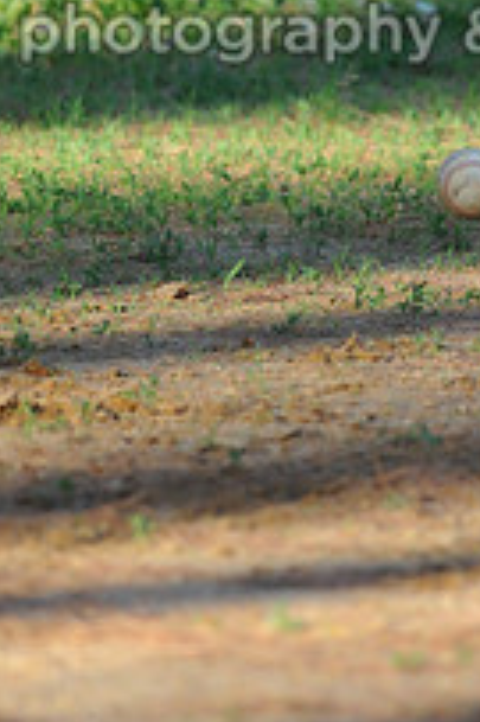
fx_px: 25782
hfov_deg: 1.1
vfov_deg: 1.6
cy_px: -139
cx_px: 475
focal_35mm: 1287
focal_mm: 300
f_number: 4
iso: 800
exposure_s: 1/2000
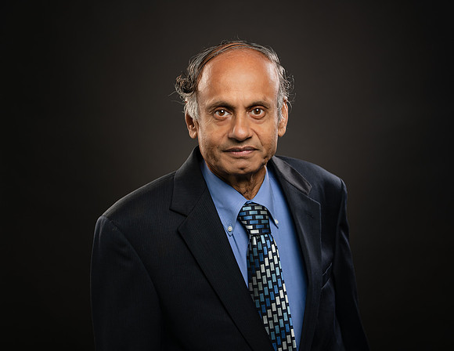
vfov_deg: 16.2
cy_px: 185
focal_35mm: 93
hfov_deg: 20.9
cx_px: 227
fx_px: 1230
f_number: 5.6
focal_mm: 80
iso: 160
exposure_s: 1/250
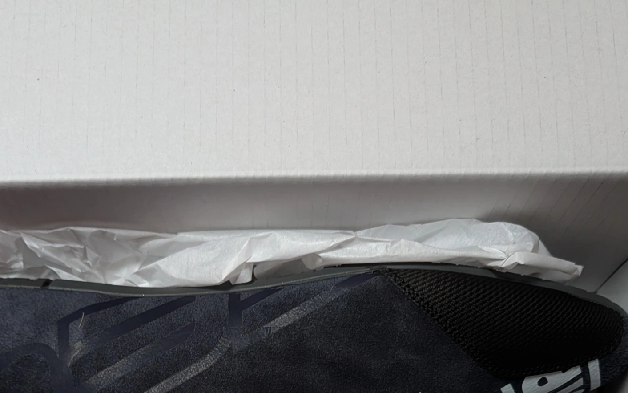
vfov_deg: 24.3
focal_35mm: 46
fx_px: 787
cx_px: 276
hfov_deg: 43.4
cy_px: 520
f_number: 1.68
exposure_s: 1/33.3
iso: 861
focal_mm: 6.9
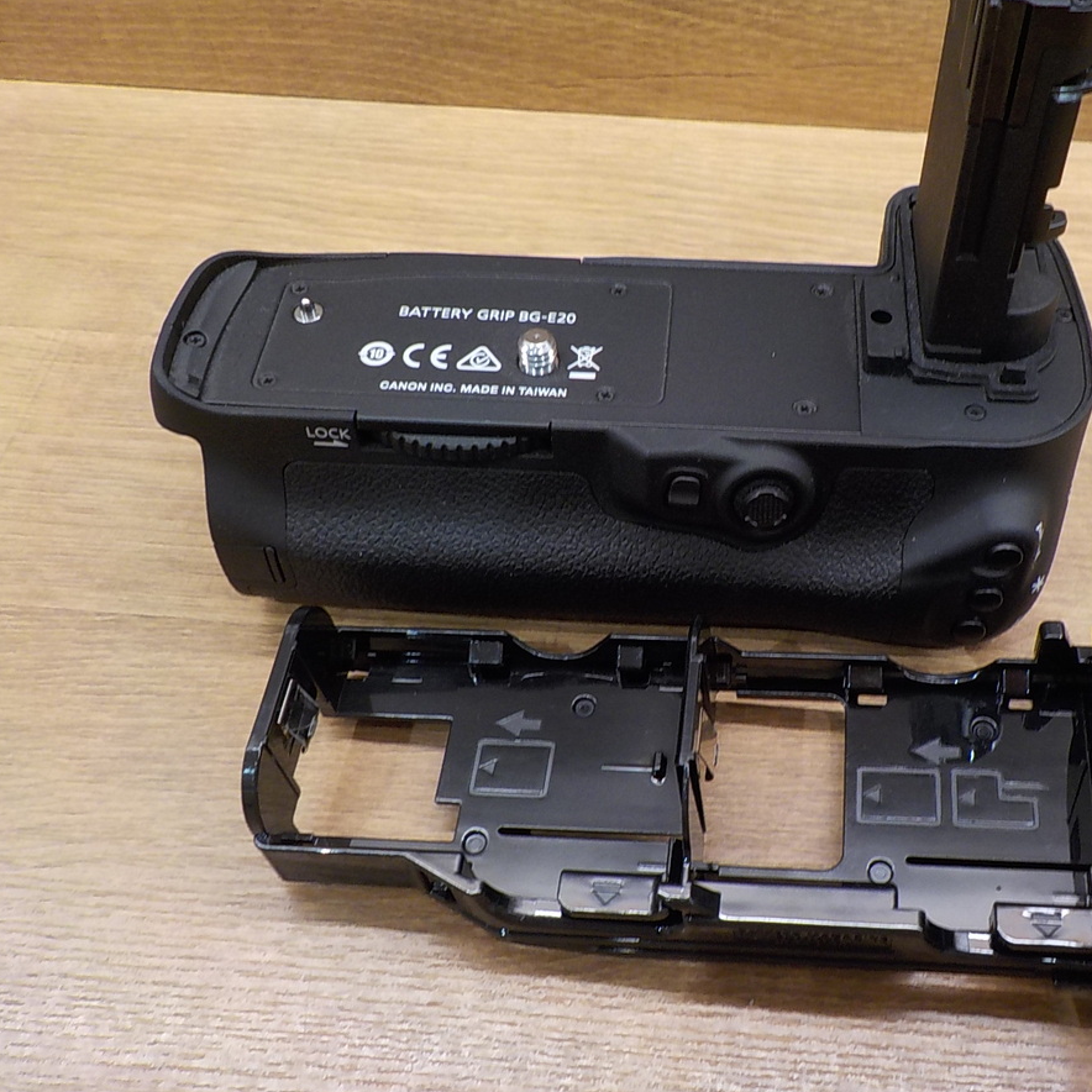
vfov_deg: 46.0
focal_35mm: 36
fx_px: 1285
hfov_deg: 45.5
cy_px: 544
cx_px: 708
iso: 125
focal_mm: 4.1
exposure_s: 1/30
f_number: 3.3
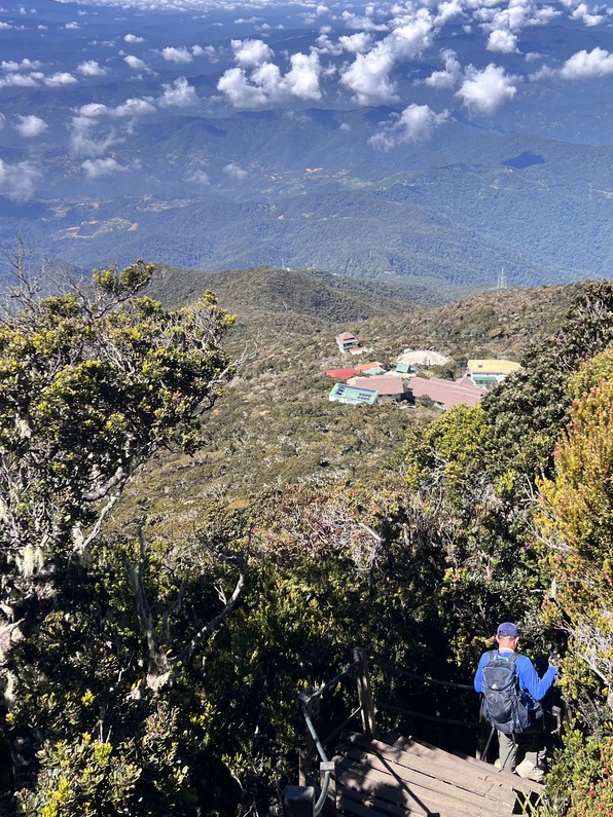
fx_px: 803
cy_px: 318
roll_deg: +2.7
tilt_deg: -24.3
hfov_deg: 41.5
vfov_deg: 53.5
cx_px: 382
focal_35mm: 34
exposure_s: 1/1553
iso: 50
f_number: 1.5
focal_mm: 5.7
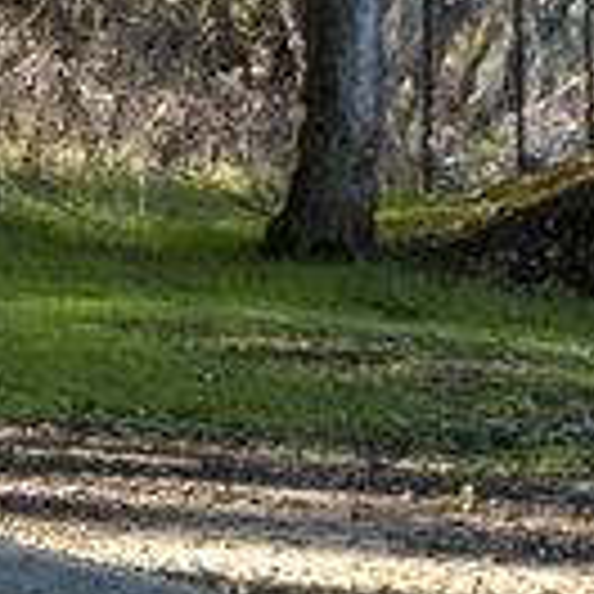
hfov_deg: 6.2
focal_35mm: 231
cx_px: -1854
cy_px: -32
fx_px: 4485
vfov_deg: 7.5
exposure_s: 1/125
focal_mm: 30
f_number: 11
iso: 400
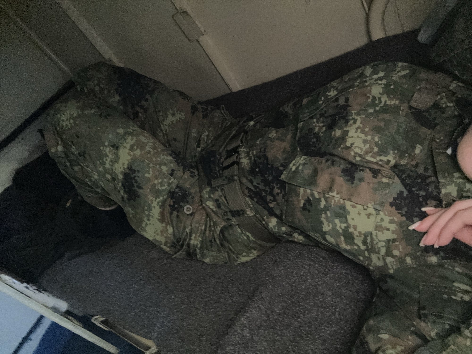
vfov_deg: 58.9
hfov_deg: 73.9
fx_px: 314
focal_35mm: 23
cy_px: 177
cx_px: 236
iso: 320
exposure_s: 1/18
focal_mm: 2.69
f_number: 1.9
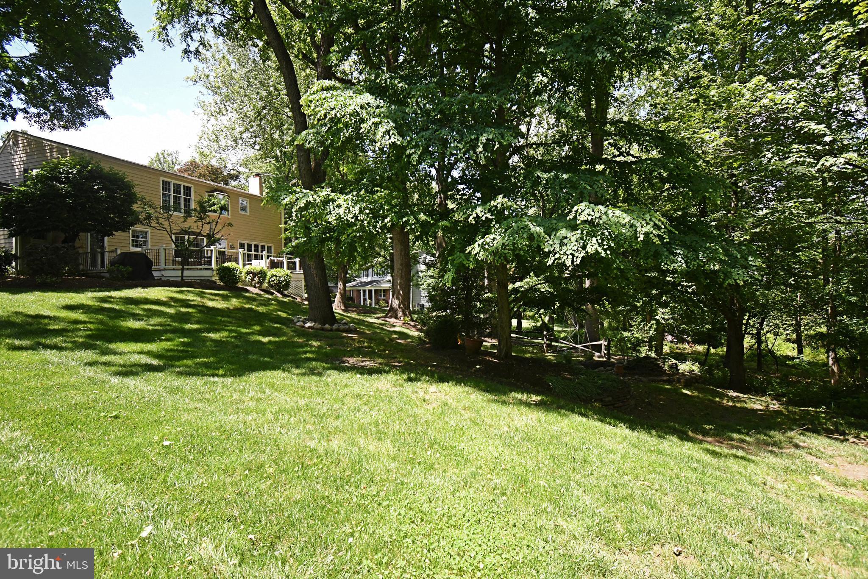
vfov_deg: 64.6
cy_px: 290
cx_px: 434
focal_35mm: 19
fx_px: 458
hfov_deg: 86.9
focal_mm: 13
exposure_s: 1/2500
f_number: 4.8
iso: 2500
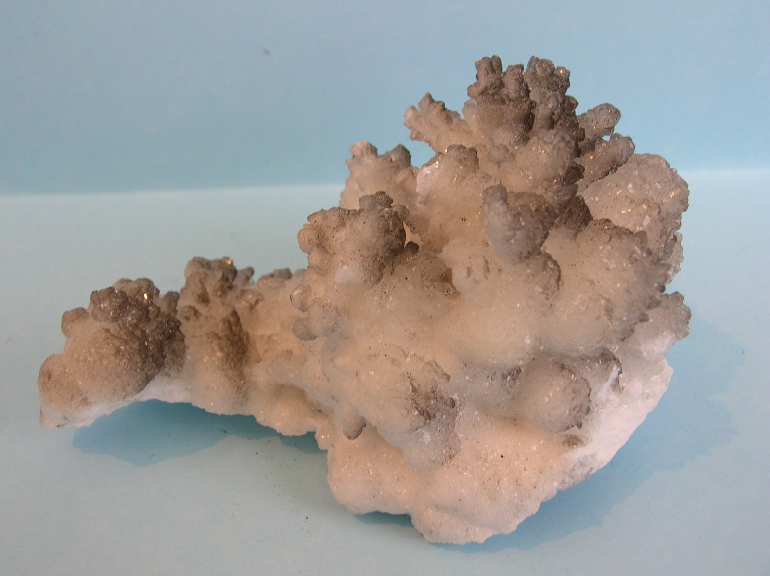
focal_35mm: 52
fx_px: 1156
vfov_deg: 28.0
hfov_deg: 36.9
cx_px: 385
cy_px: 288
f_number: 3
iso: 50
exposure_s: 1/10.4
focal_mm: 8.7
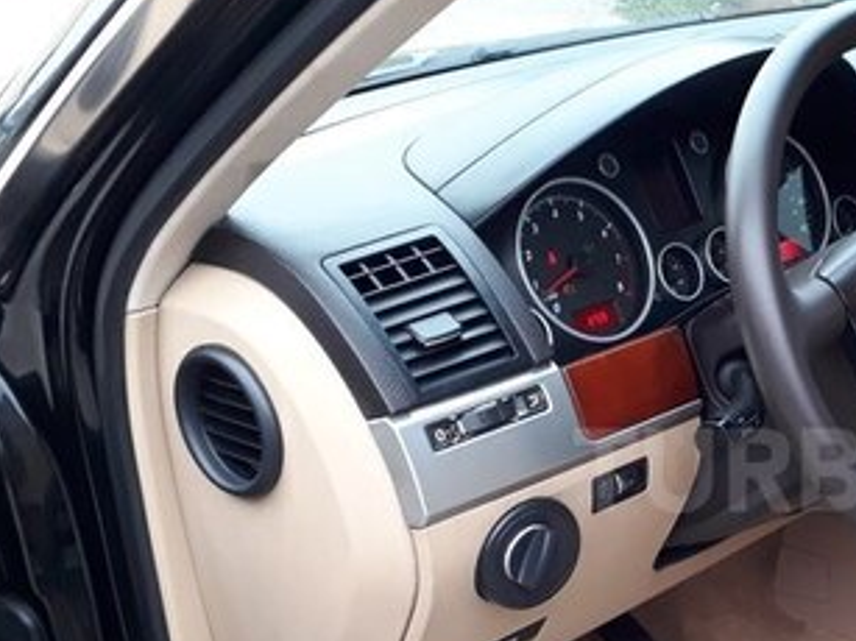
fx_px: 1434
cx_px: 859
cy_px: 470
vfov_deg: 25.0
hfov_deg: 30.8
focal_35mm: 58
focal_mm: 3.6
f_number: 1.9
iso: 100
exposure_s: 1/33
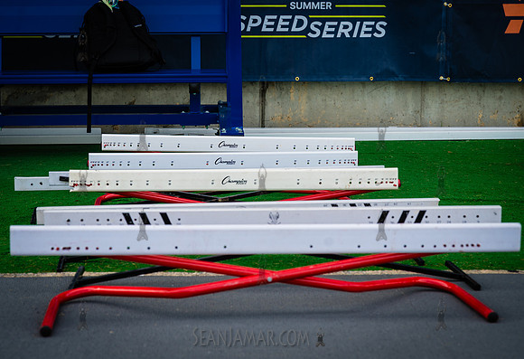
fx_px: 1040
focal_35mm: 71
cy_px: 161
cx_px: 227
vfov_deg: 19.6
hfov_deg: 28.3
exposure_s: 1/160
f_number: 5
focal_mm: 62
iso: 100
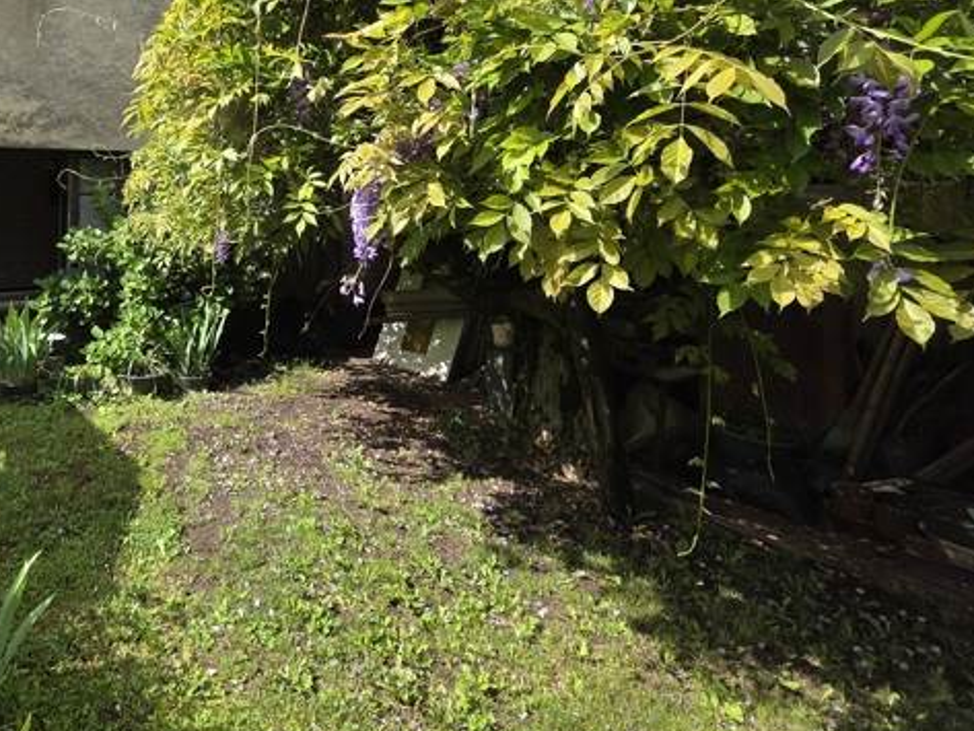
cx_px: 198
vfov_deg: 58.1
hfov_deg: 69.1
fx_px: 619
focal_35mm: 22
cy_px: 187
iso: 40
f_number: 1.9
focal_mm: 2.2
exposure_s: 1/1087
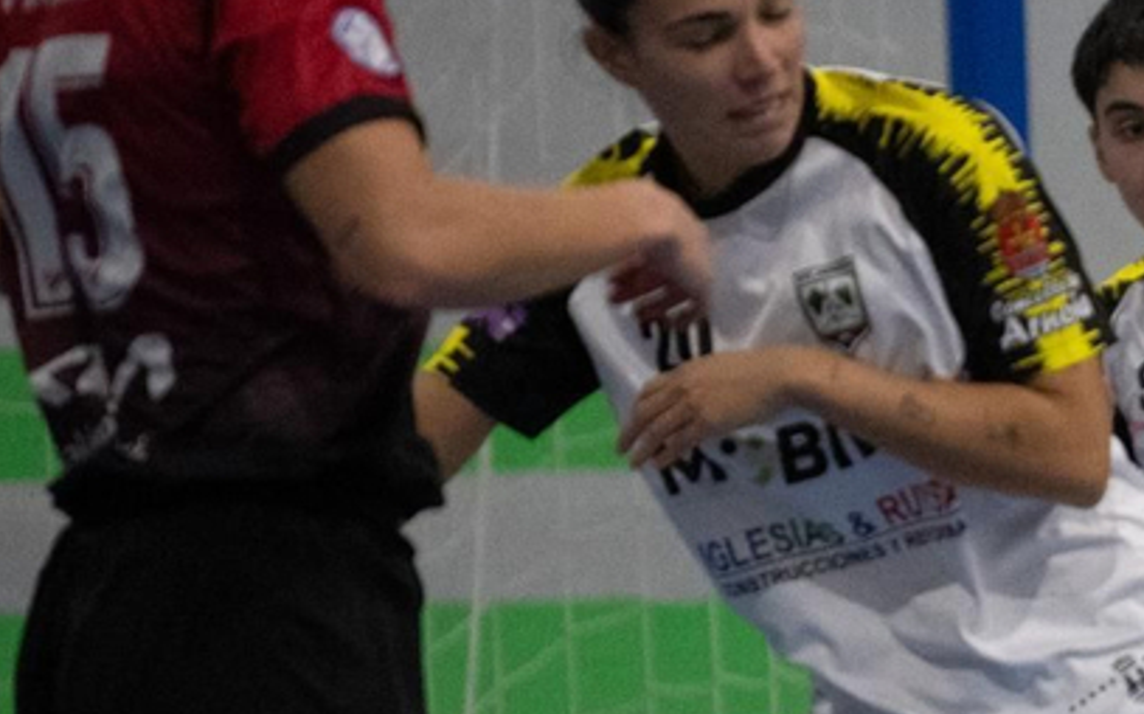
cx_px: 1990
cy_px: 648
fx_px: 24963
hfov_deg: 2.6
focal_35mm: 801
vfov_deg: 1.6
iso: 6400
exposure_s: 1/800
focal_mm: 200
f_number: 2.8
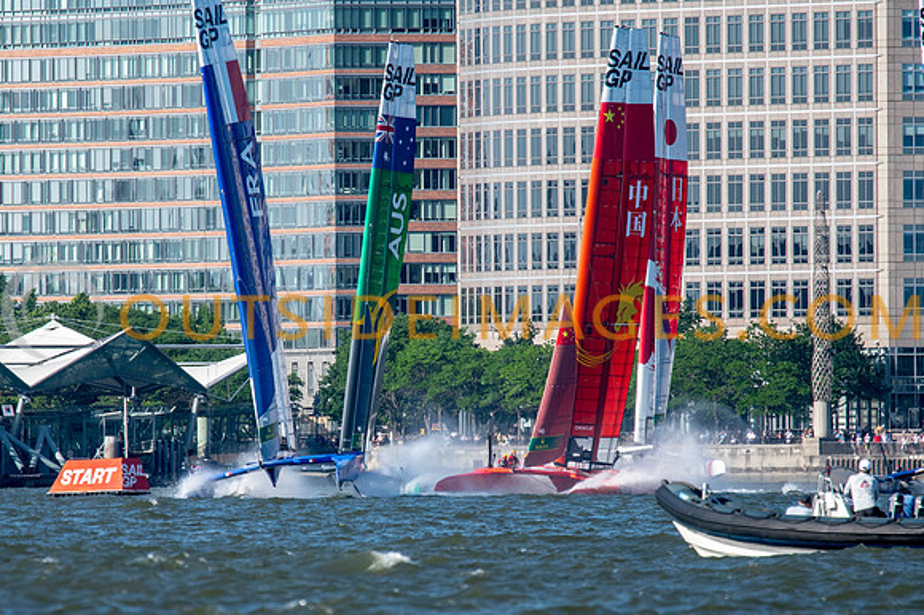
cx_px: 366
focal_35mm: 761
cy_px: 371
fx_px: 19531
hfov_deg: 2.7
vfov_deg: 1.8
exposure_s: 1/1600
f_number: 5.6
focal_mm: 420
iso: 500
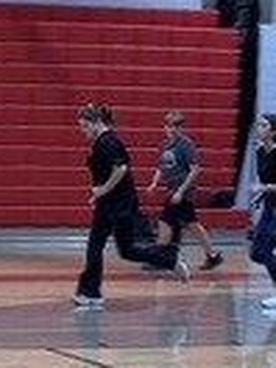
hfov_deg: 7.3
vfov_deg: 9.4
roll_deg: -0.7
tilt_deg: -11.9
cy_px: 602
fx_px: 2147
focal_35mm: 202
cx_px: -17
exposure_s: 1/60
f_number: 1.6
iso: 64
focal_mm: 5.96
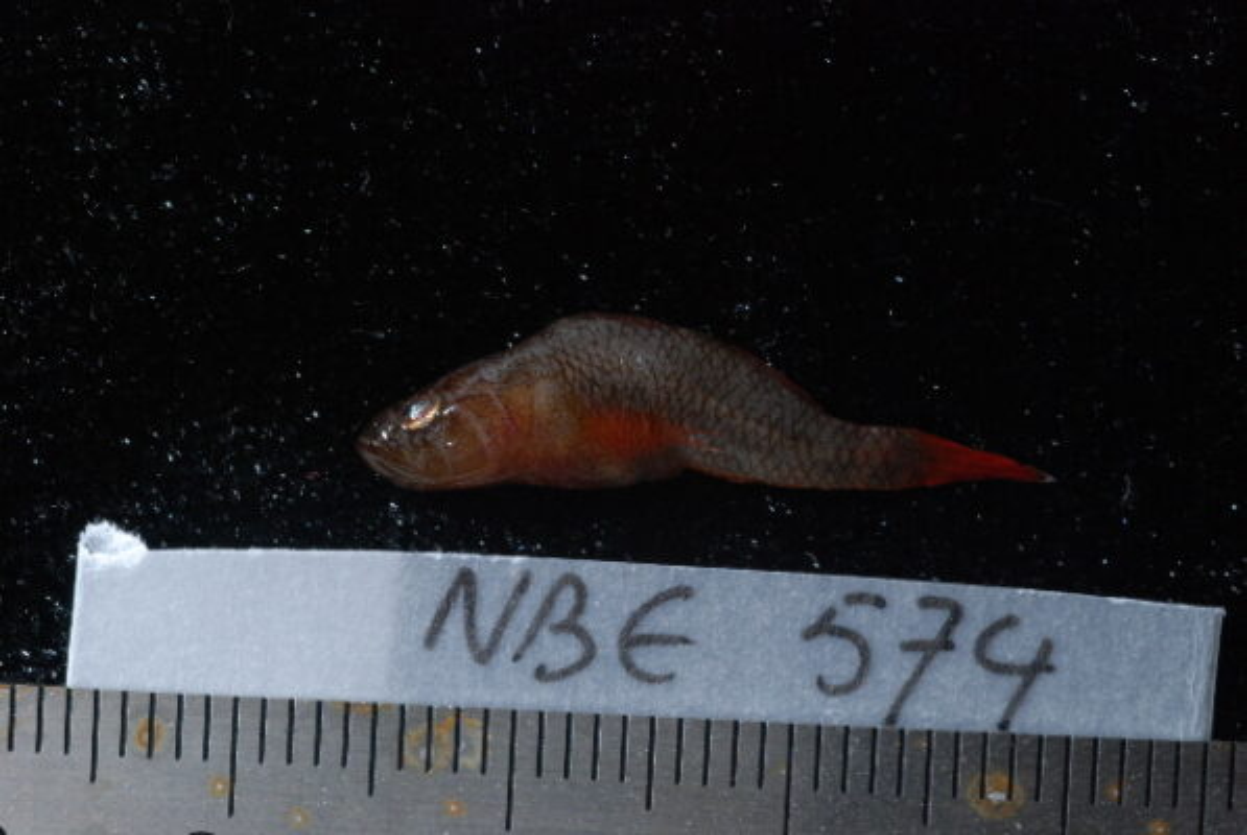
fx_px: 3122
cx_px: 624
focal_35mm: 90
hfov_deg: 22.6
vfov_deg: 15.2
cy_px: 418
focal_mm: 60
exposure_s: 1/60
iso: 800
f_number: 25
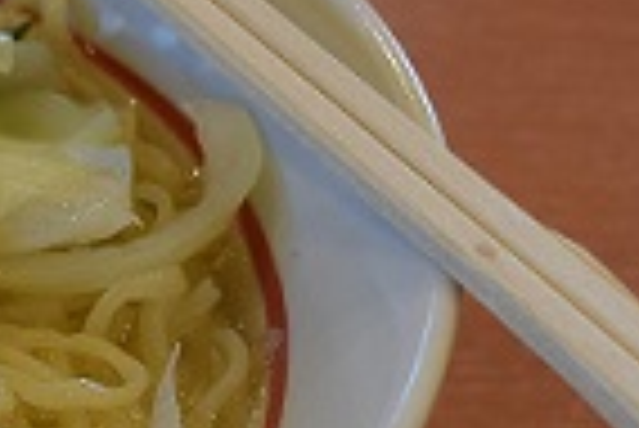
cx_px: -418
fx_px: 2932
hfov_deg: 11.7
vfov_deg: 8.3
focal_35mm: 165
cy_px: 293
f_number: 5
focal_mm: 26
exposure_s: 1/100
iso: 400
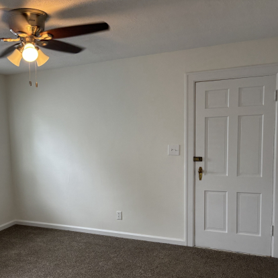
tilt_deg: -5.1
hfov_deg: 43.5
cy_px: 167
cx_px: 71
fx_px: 336
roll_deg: +2.5
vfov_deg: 44.7
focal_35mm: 37
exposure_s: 1/61
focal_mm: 5.96
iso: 125
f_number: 1.6
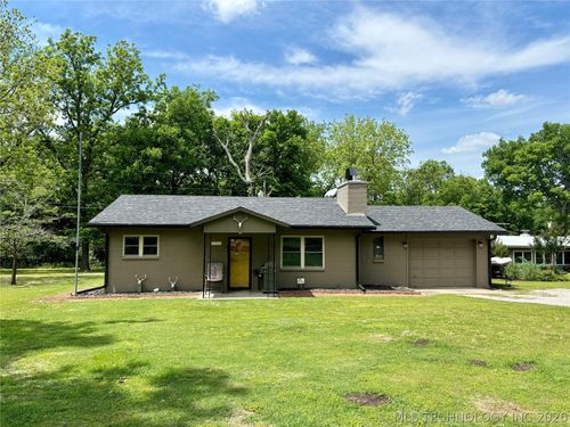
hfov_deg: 67.3
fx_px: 428
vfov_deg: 53.1
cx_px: 285
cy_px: 214
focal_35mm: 26
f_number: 1.6
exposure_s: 1/2513
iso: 50
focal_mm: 5.96
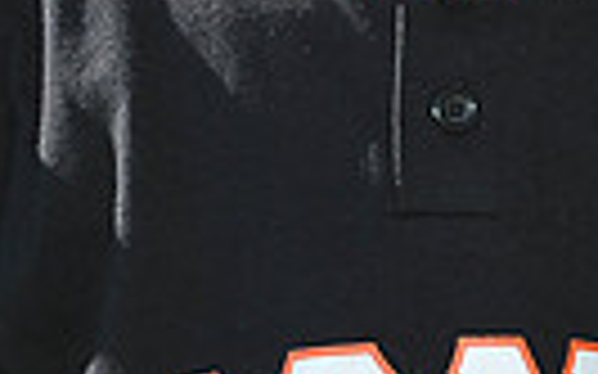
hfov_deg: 2.4
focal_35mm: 888
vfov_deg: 1.5
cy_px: -351
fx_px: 14466
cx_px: 571
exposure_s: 1/800
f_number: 4
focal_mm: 200
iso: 200
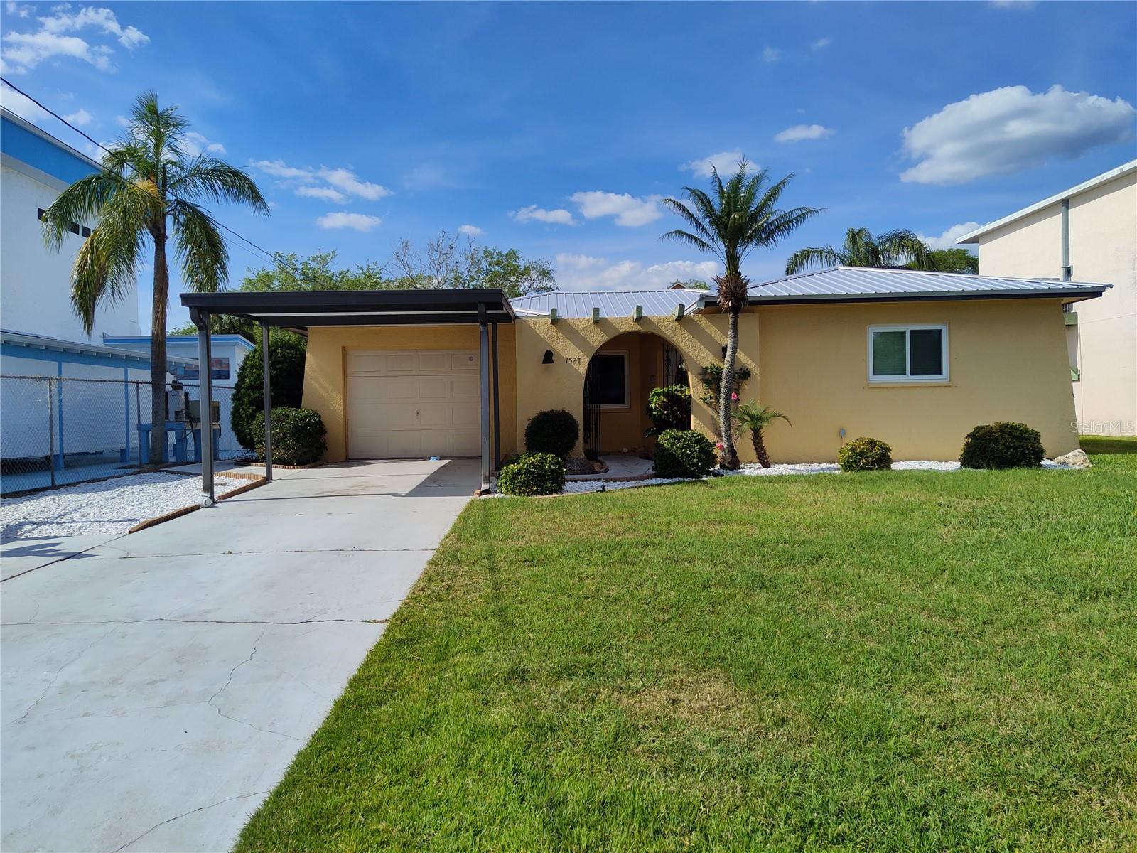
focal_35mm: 27
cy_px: 426
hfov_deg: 65.3
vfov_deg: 51.4
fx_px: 887
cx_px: 568
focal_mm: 4.71
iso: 113
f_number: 1.79
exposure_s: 1/4419
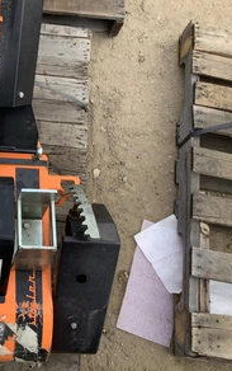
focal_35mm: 45
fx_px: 454
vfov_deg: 44.3
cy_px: 189
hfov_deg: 26.6
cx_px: -18
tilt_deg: -67.0
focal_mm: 3.3
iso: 25
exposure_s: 1/120
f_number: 2.4
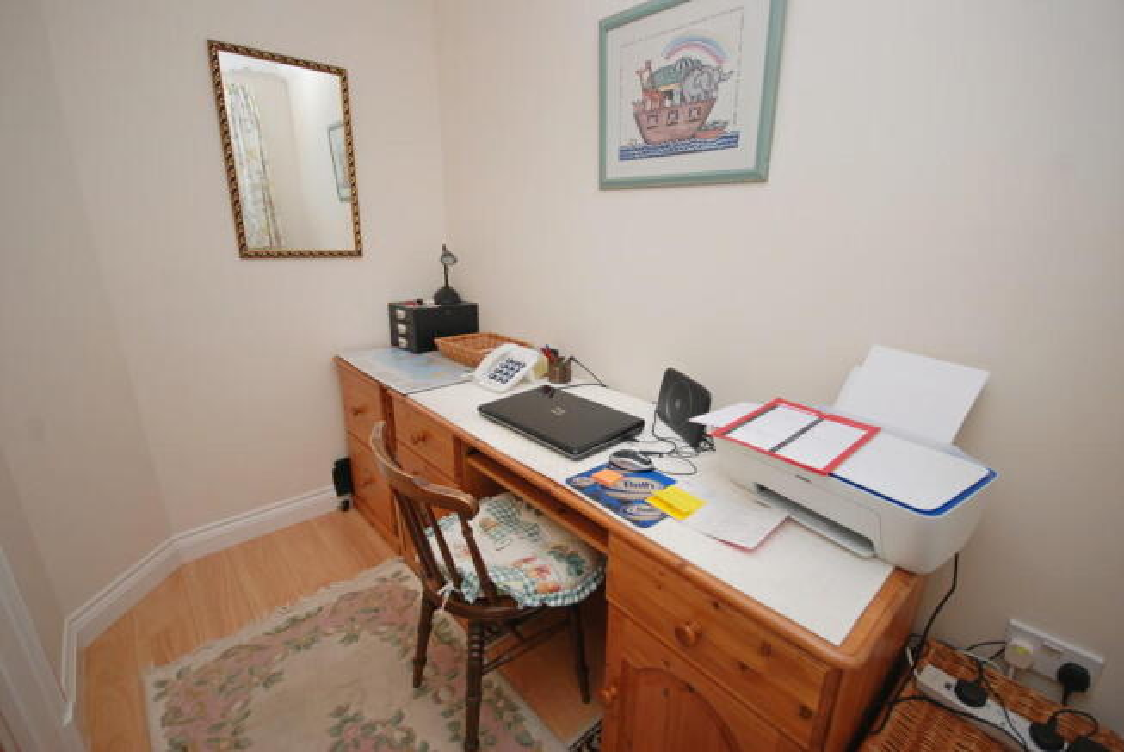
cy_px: 376
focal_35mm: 15
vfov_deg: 77.5
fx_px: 469
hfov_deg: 100.3
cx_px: 562
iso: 200
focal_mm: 10
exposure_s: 1/60
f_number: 4
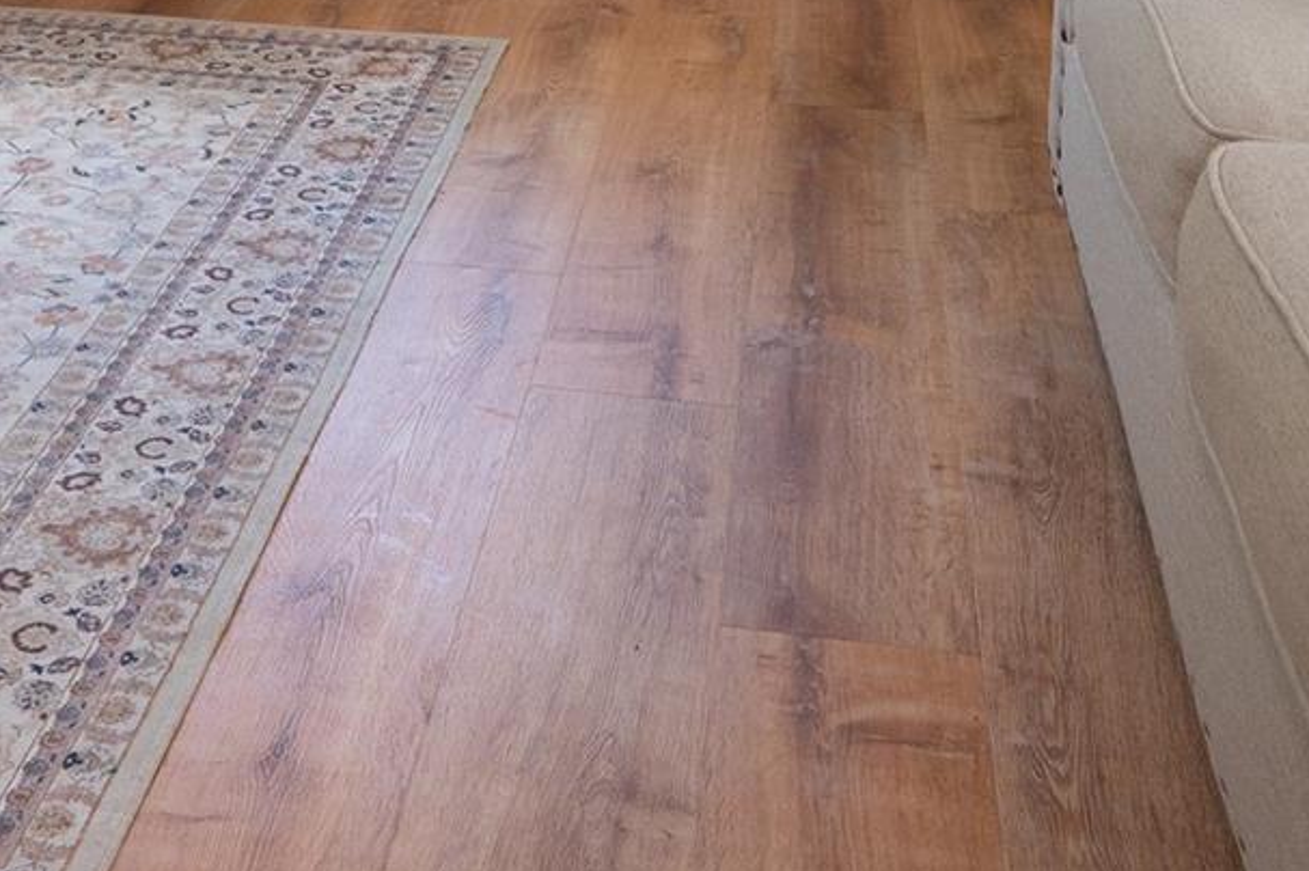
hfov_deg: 36.4
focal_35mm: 54
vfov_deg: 21.6
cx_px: 412
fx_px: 1962
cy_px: -372
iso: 320
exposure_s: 1/125
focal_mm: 16
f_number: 4.5
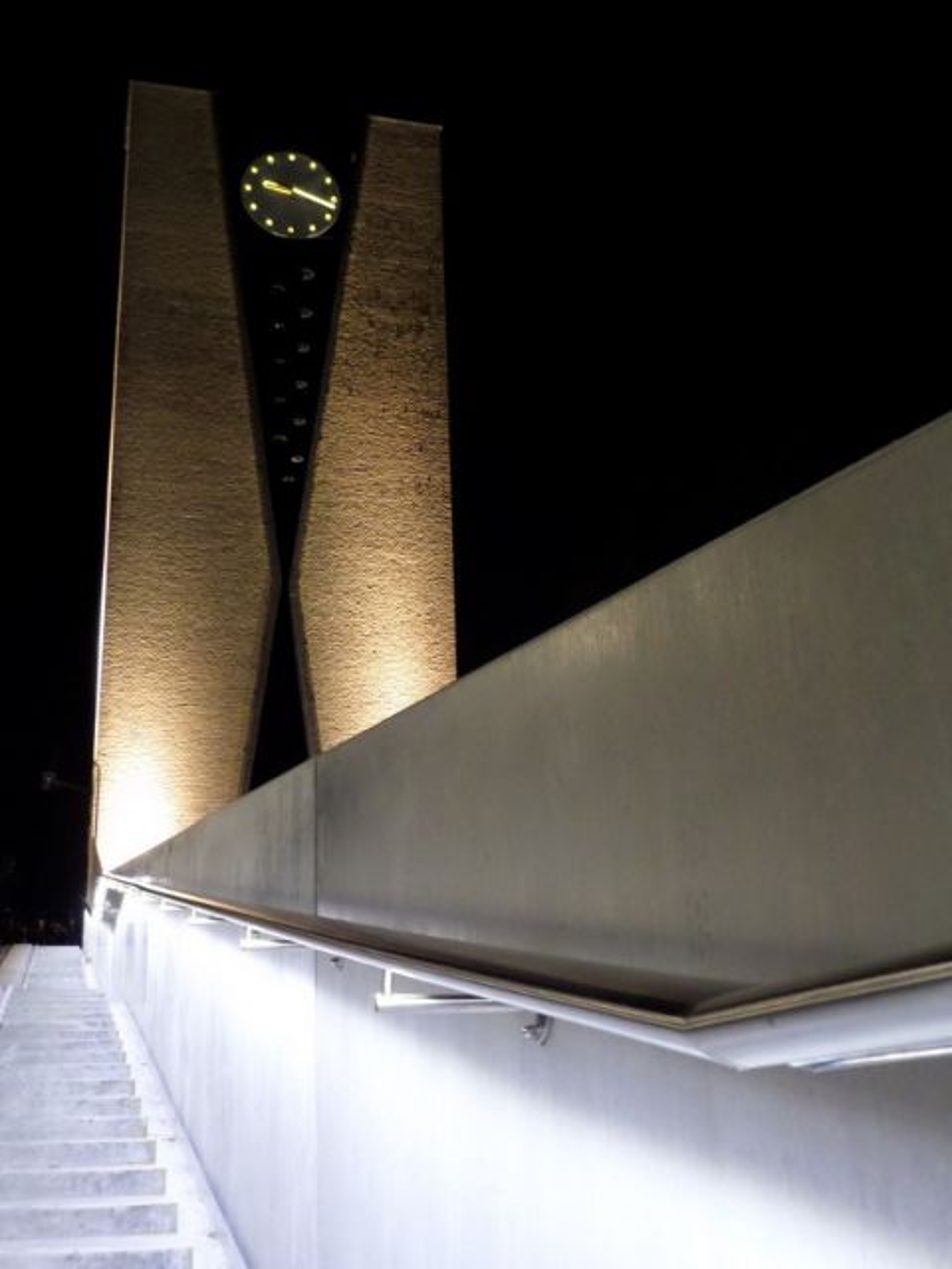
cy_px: 634
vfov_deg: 45.8
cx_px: 476
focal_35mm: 41
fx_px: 1503
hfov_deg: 35.1
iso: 800
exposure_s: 1/15
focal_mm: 6.8
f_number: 3.6
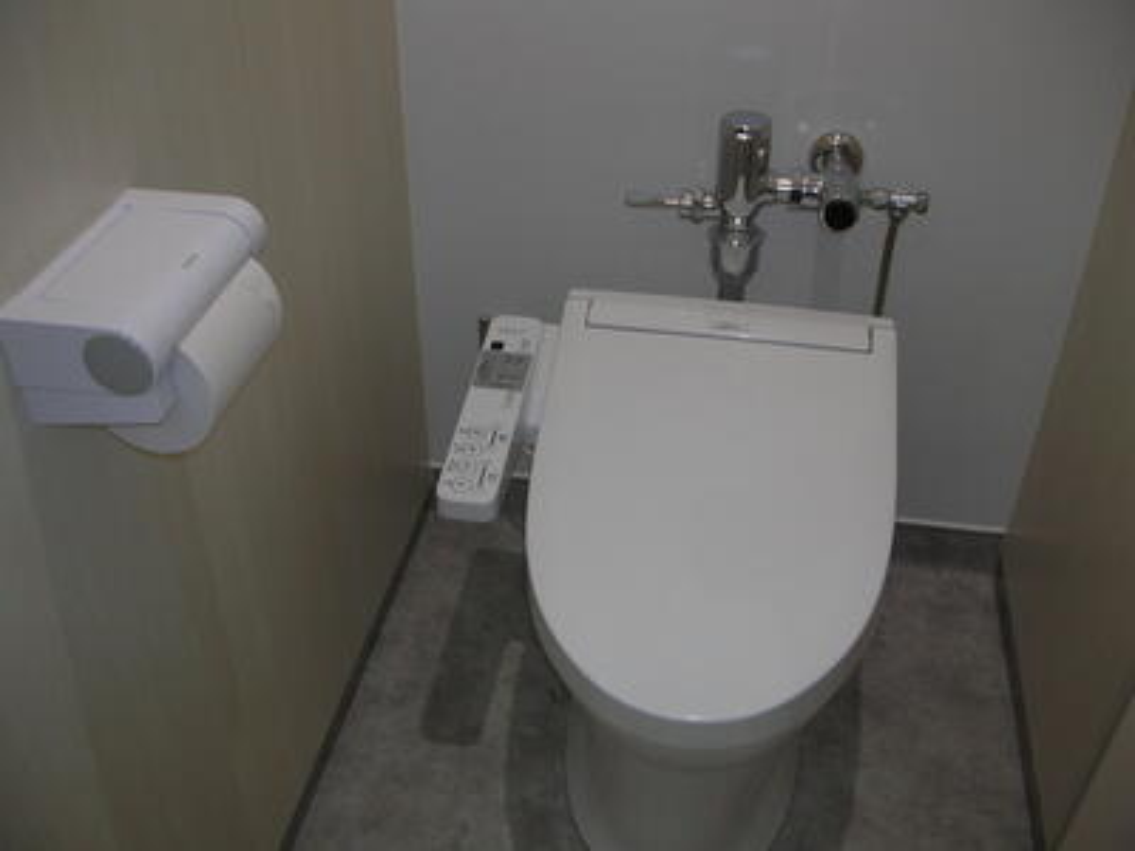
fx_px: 1148
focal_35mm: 35
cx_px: 568
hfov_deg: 52.6
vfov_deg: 40.7
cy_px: 426
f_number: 2.8
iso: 50
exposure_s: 1/30
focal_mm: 5.8
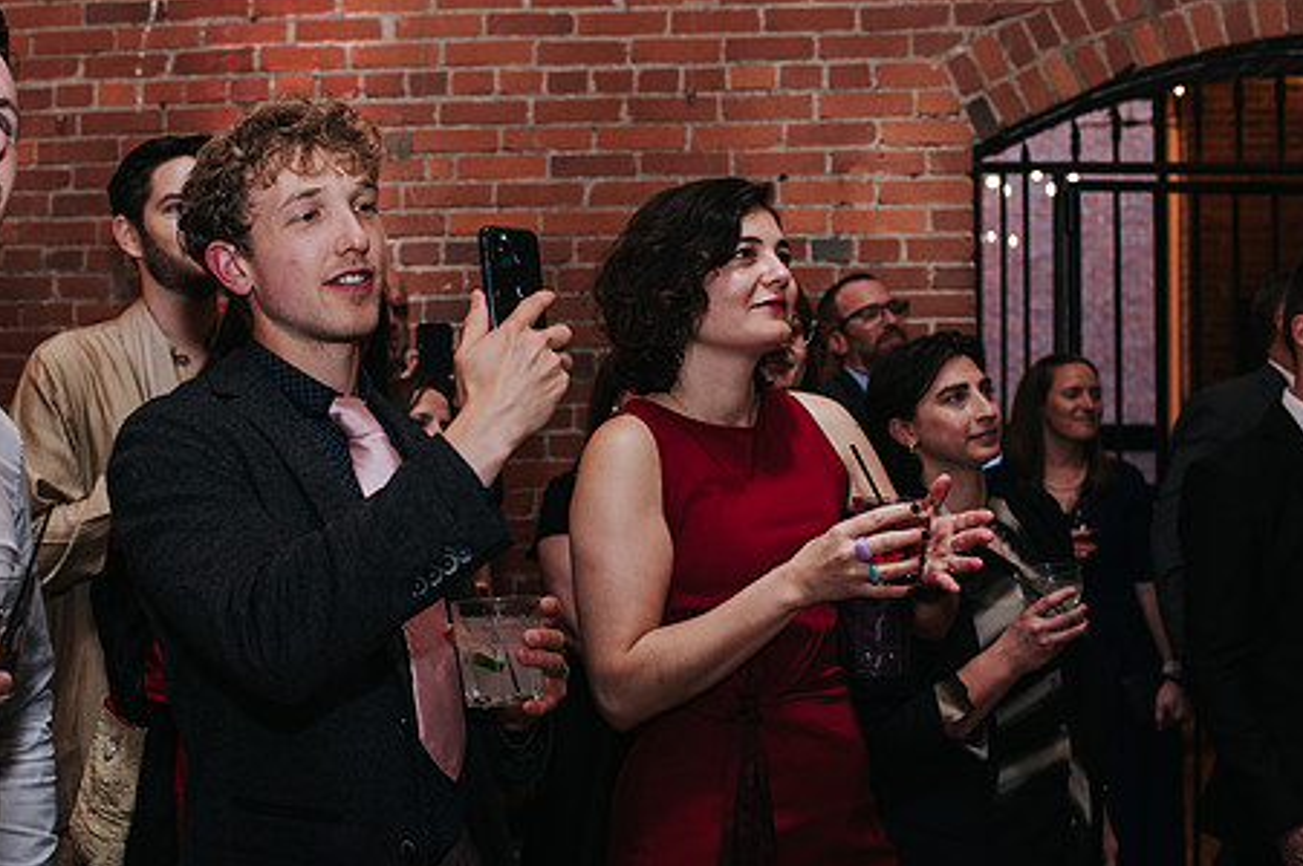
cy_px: 410
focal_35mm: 45
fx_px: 1628
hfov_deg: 43.5
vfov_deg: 29.8
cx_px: 552
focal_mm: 35
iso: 800
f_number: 3.5
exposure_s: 1/200
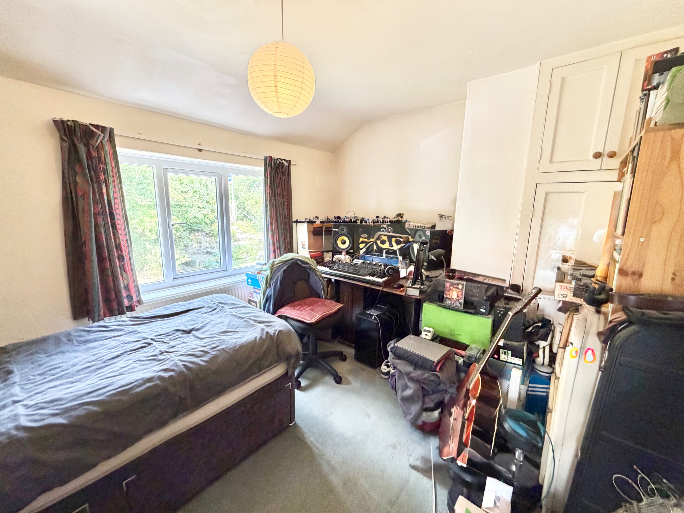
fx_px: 277
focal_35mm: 14
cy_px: 256
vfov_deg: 85.7
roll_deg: -0.8
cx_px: 342
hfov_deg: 102.1
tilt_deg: -10.0
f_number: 2.2
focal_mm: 2.22
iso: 320
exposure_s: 1/112
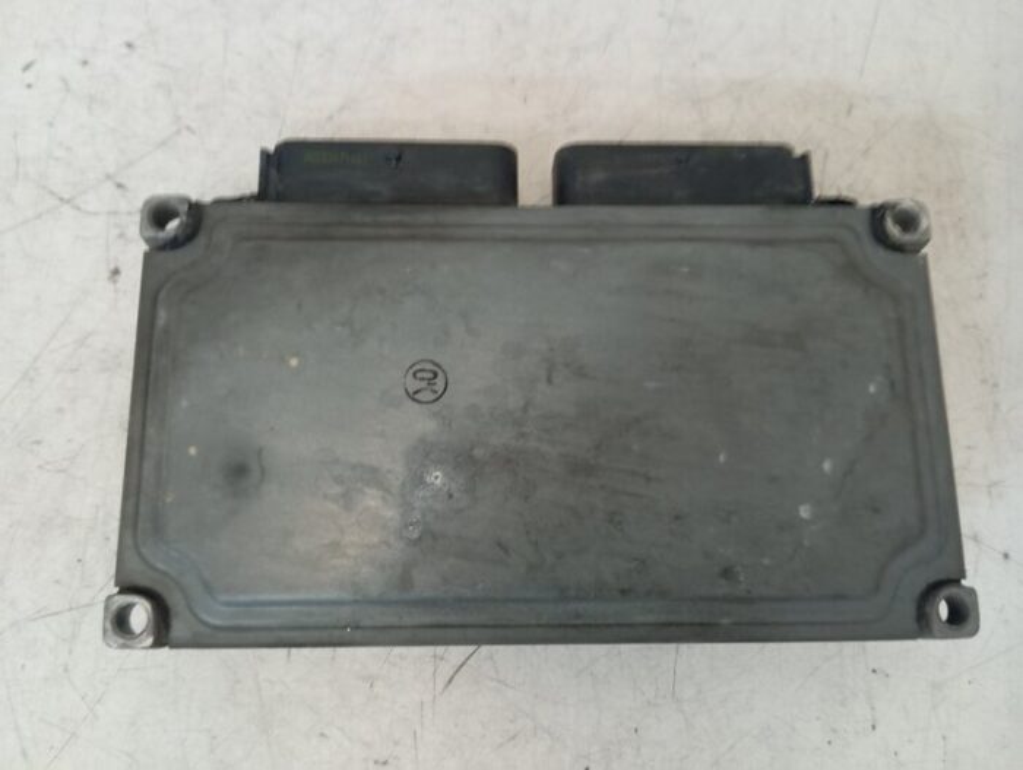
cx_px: 512
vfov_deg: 49.9
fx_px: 829
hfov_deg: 63.4
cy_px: 385
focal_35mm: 28
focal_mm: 4.22
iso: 1550
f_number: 1.8
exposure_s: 1/20
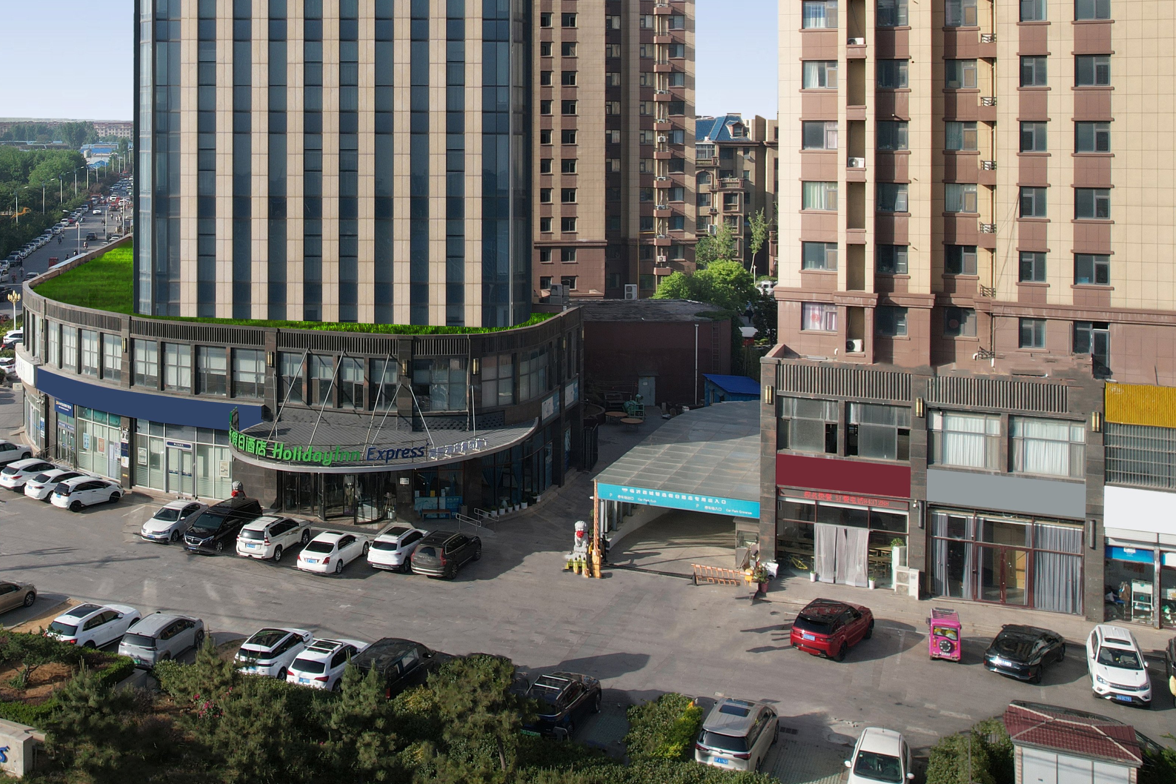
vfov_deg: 33.7
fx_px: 1241
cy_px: 119
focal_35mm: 38
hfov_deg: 49.2
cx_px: 335
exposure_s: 1/1250
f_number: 2.8
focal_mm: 8.38
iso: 110
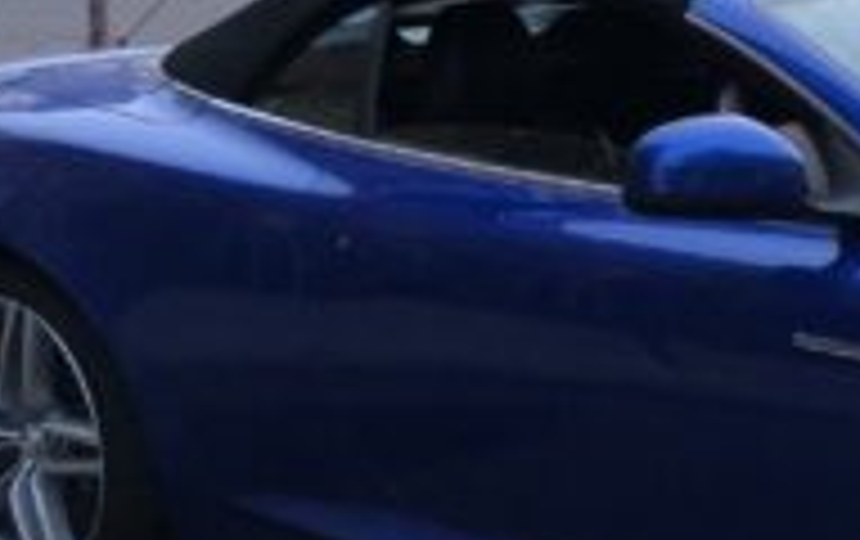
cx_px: 1099
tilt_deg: -11.4
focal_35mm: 93
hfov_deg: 20.5
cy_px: 320
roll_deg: -0.6
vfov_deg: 14.1
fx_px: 2183
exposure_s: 1/16
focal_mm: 4
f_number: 1.8
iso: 50
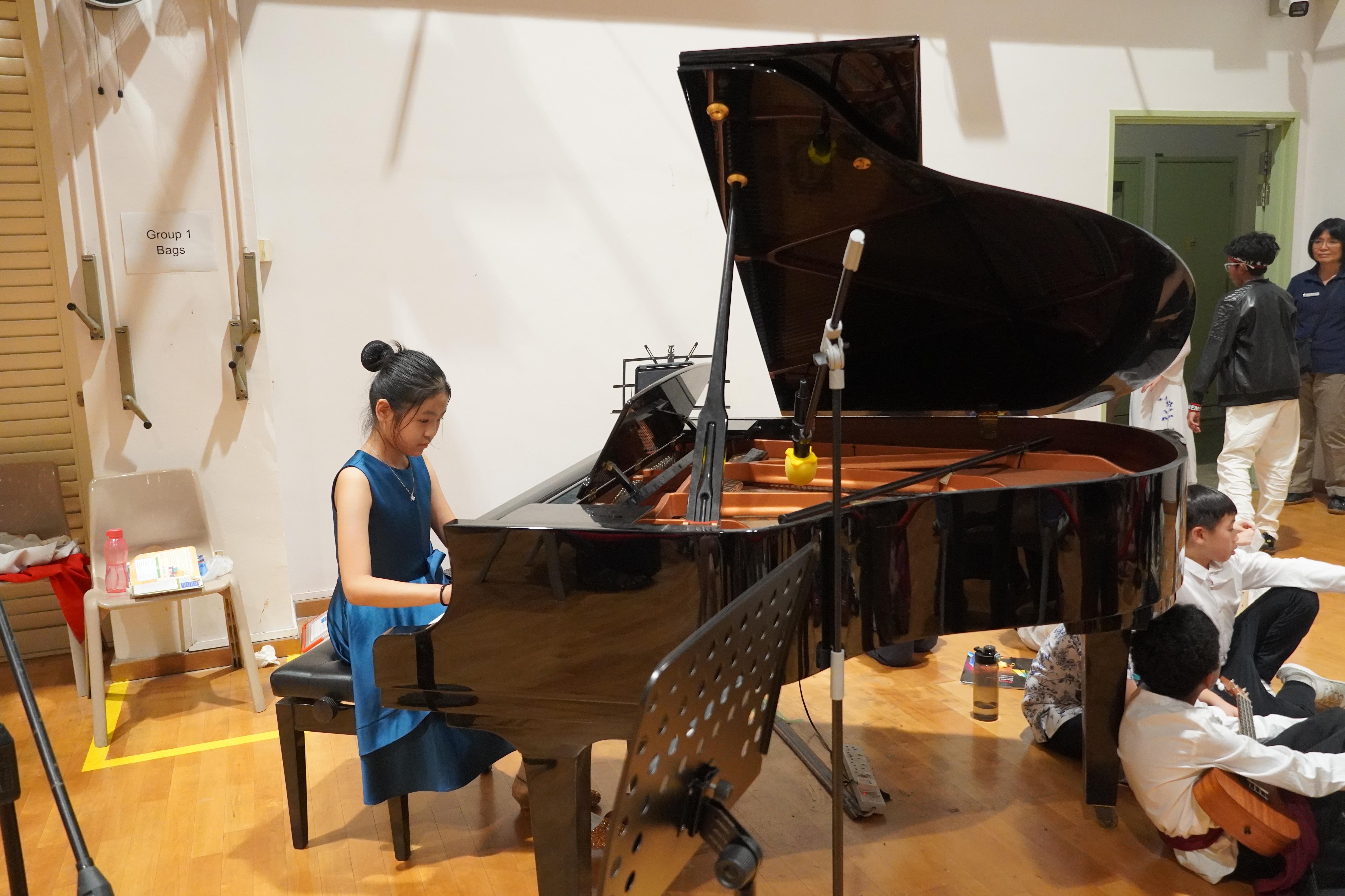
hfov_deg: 61.9
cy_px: 448
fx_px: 1121
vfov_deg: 43.6
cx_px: 672
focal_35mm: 30
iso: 3200
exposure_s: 1/160
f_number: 4
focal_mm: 20
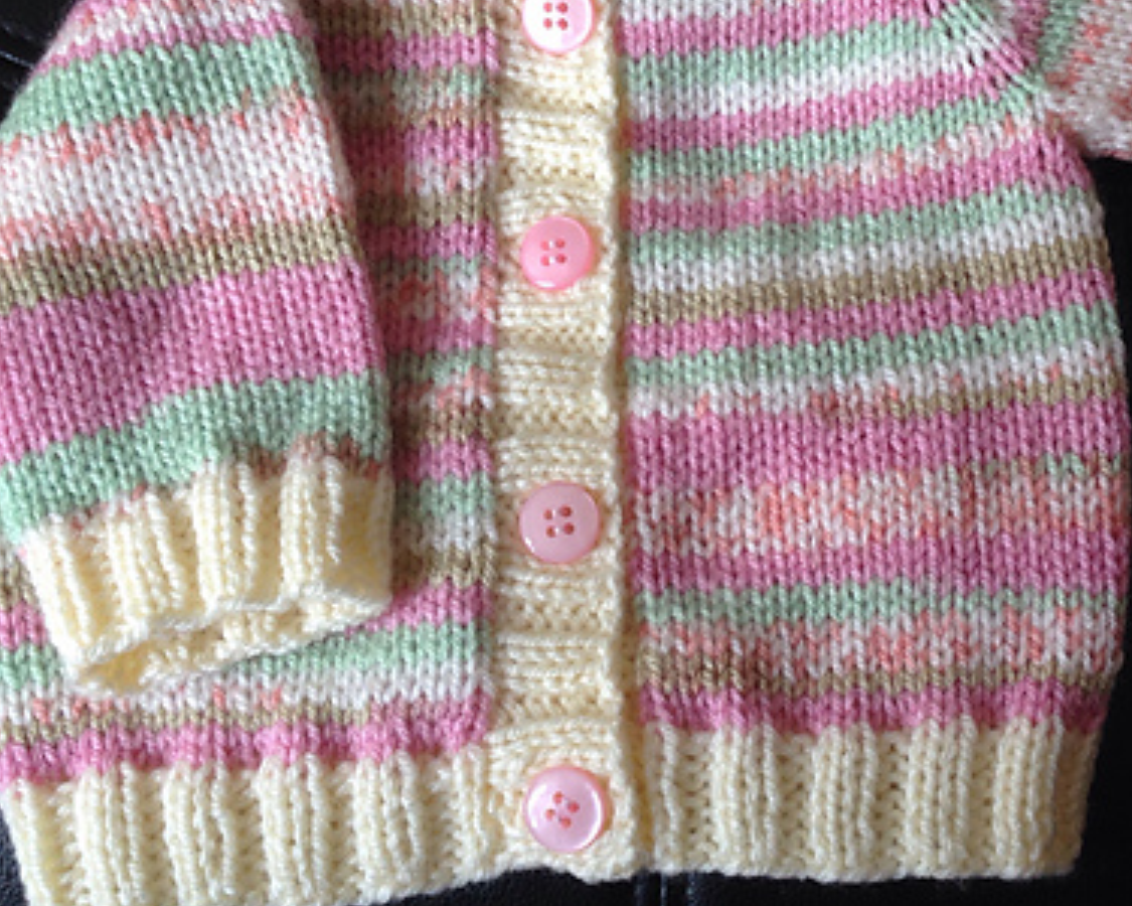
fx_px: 1843
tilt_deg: -74.9
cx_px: 773
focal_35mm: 55
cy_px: 323
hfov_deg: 33.8
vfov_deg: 27.5
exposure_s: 1/60
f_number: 2.4
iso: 50
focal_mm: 4.12
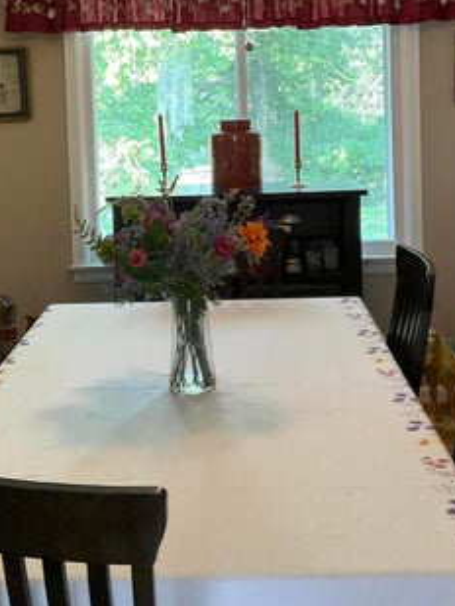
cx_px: 200
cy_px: 157
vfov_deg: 31.6
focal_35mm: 60
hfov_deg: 24.4
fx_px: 1051
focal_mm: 3
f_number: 1.8
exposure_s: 1/60
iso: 125
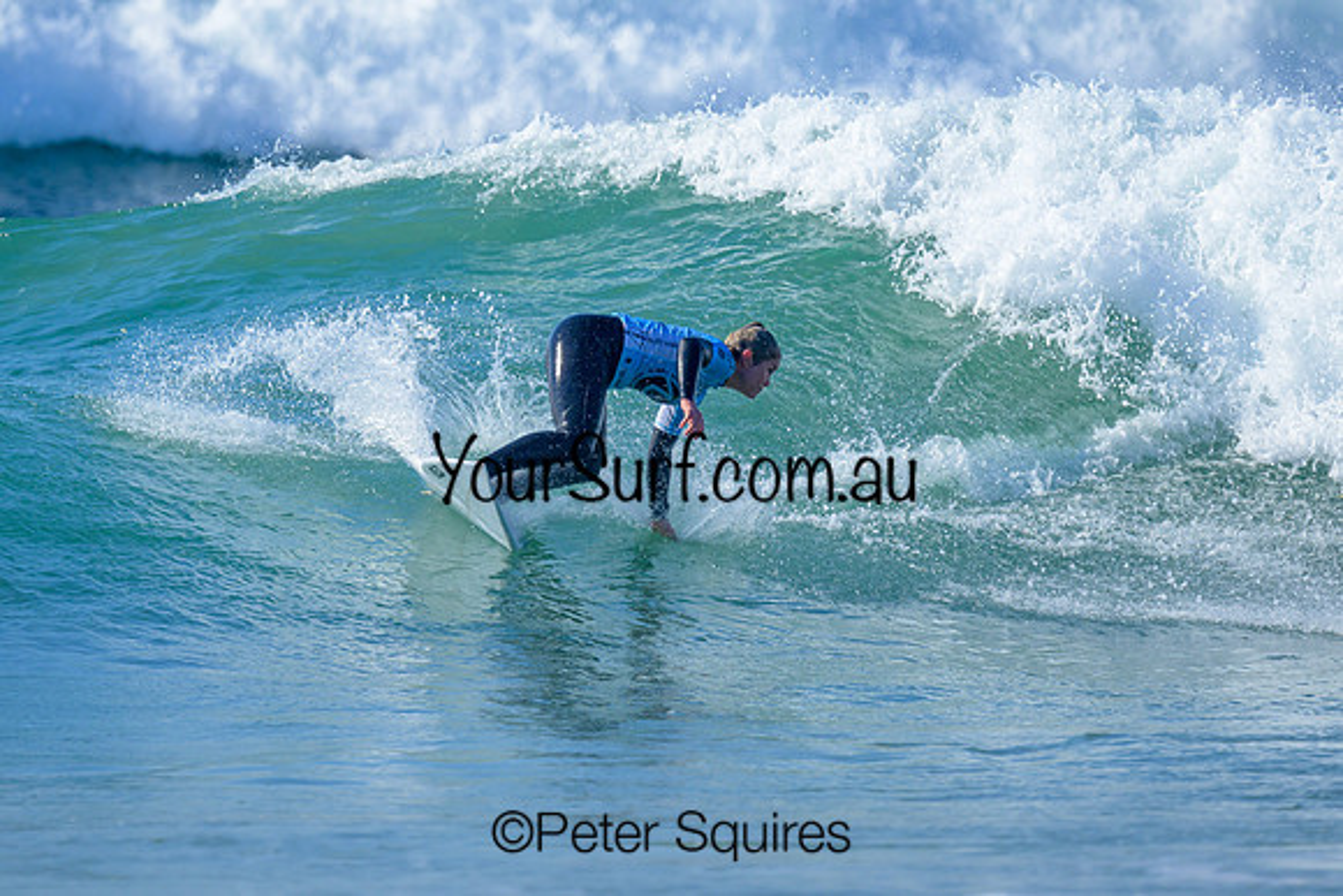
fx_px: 40975
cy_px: 310
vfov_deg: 1.3
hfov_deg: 1.9
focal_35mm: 1098
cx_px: 561
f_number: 6.3
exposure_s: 1/2000
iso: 200
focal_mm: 800
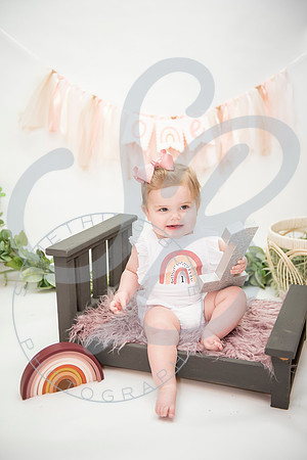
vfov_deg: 44.5
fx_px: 563
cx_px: 154
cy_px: 230
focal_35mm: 44
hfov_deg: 30.5
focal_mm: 44
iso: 160
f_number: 2.8
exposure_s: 1/200
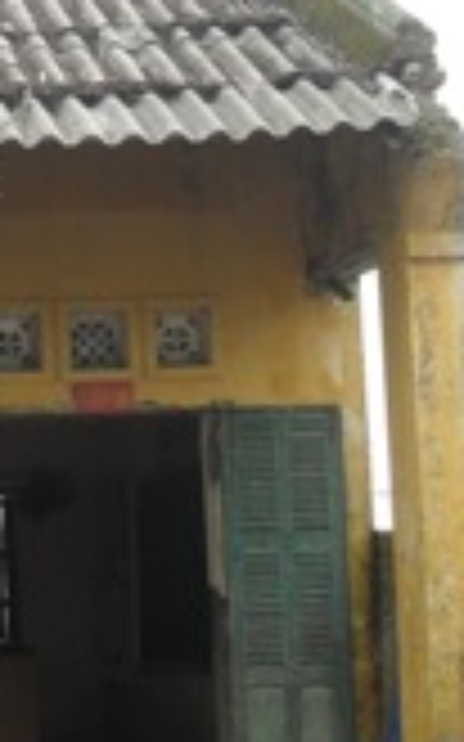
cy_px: 472
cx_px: -392
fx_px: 2045
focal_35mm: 101
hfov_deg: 11.9
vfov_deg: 20.5
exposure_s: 1/350
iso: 100
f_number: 2.8
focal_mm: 6.2
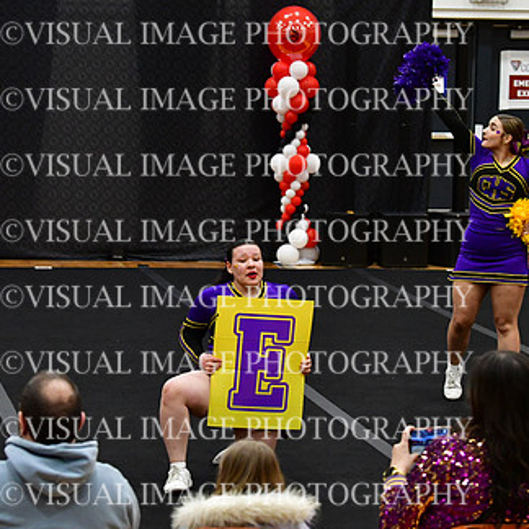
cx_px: 237
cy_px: 264
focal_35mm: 160
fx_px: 2766
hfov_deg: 10.9
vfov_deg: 10.9
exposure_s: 1/500
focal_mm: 70
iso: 4000
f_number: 4
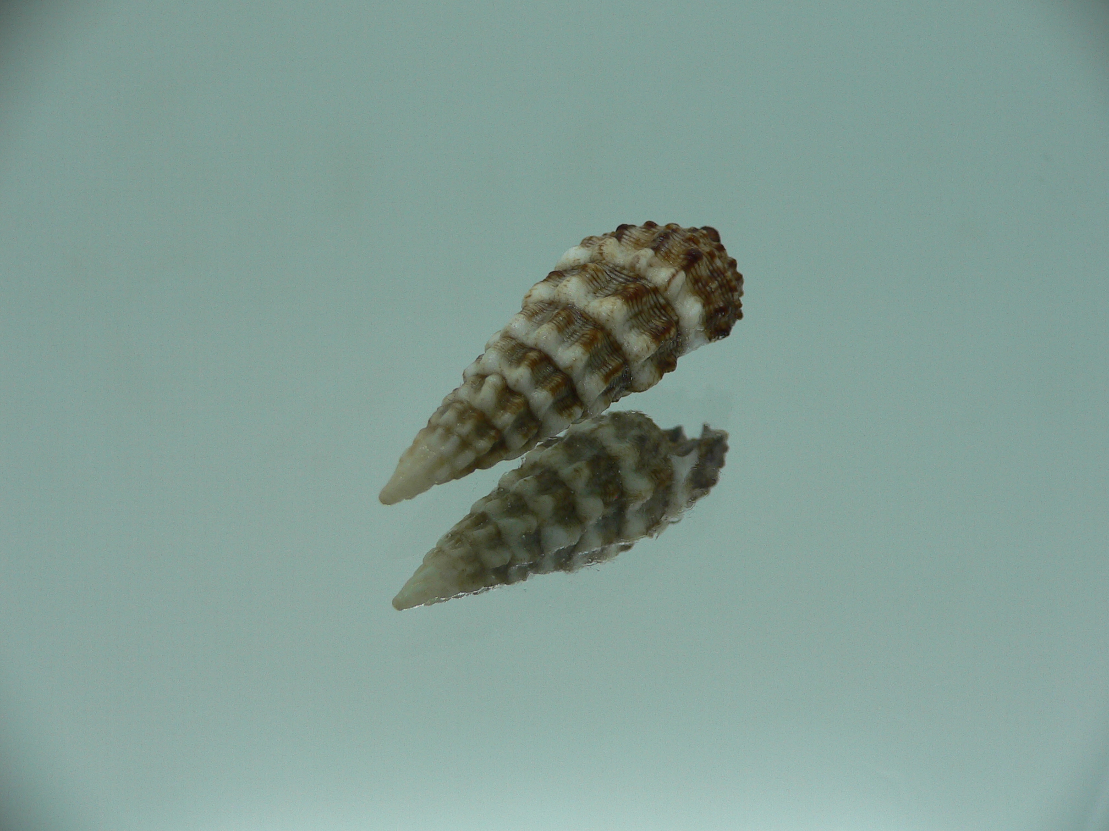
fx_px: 1121
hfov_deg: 52.6
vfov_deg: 40.7
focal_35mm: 35
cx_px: 554
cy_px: 416
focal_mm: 4.6
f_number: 2.8
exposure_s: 1/60
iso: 80
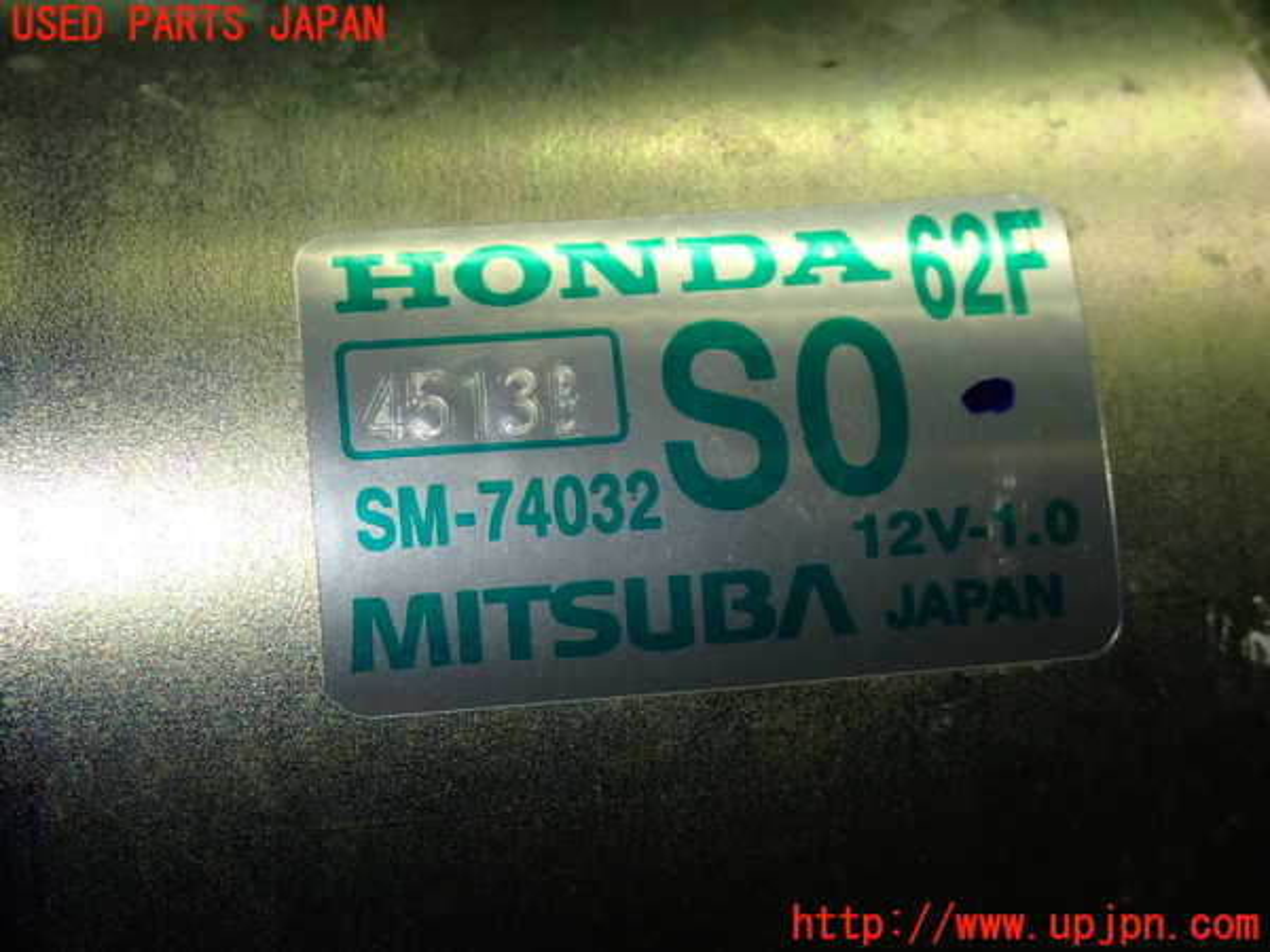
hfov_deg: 31.2
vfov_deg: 23.7
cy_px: 476
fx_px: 2275
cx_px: 635
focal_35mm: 62
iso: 200
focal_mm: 11.09
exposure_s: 1/100
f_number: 3.6
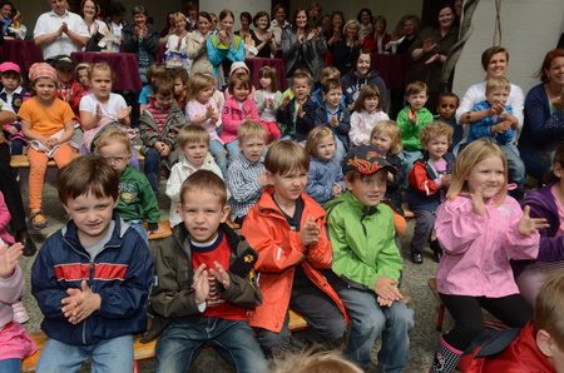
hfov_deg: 62.0
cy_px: 186
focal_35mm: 30
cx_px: 282
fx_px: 469
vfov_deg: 43.4
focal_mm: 20
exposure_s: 1/250
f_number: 7.1
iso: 100
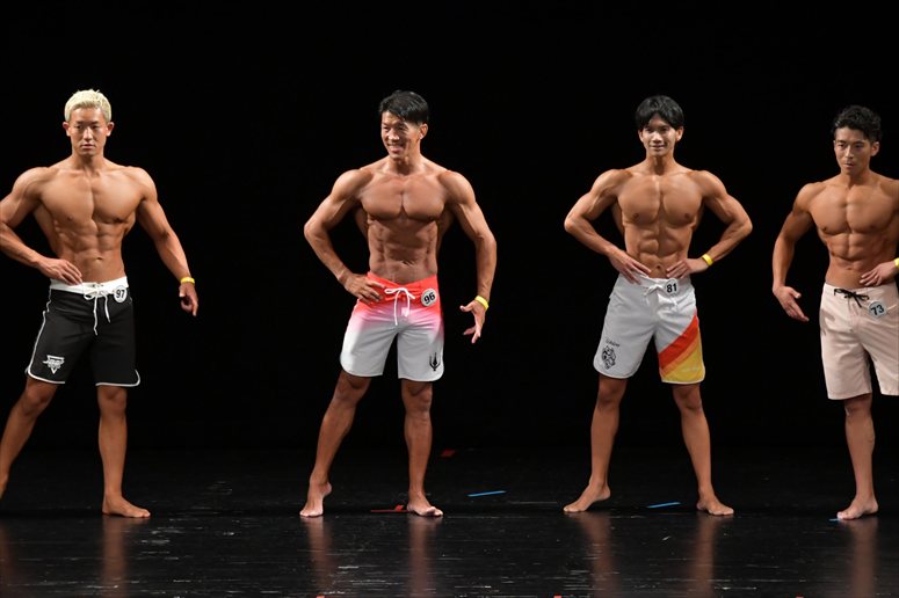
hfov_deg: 8.1
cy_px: 299
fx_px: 6365
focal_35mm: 255
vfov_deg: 5.4
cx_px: 450
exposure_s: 1/400
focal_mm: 170
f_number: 5.6
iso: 3200
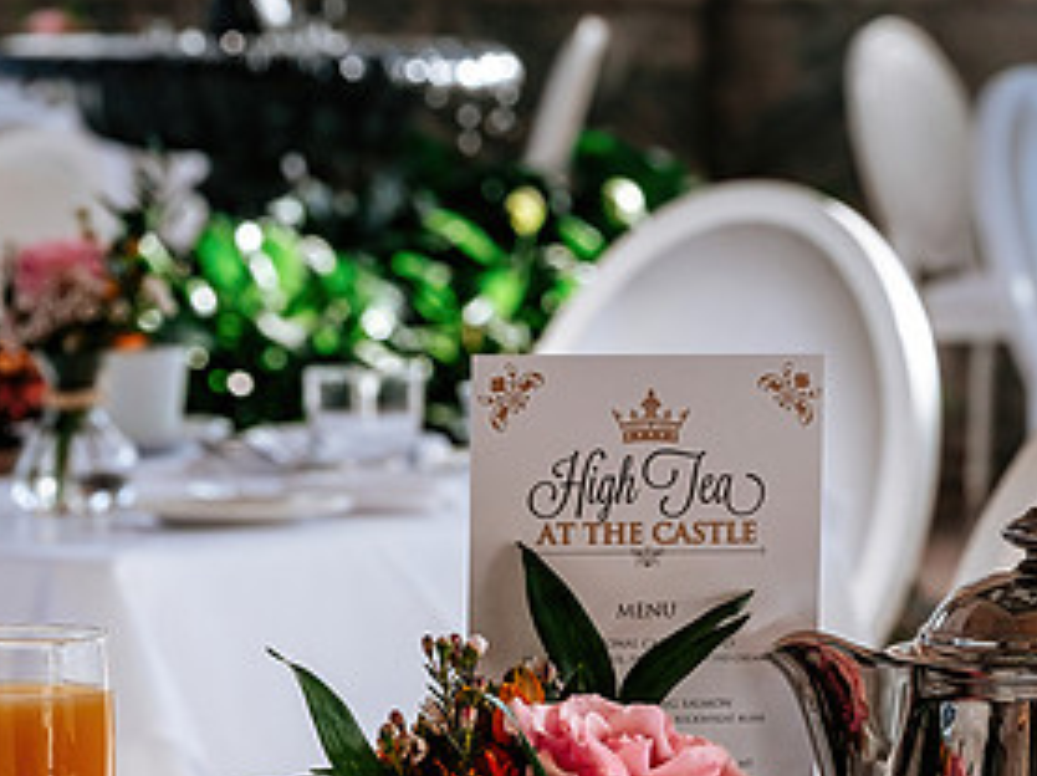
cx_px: 712
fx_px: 7154
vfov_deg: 6.2
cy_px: 644
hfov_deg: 8.3
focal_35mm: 239
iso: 200
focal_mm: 77.3
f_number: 8
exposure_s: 1/125
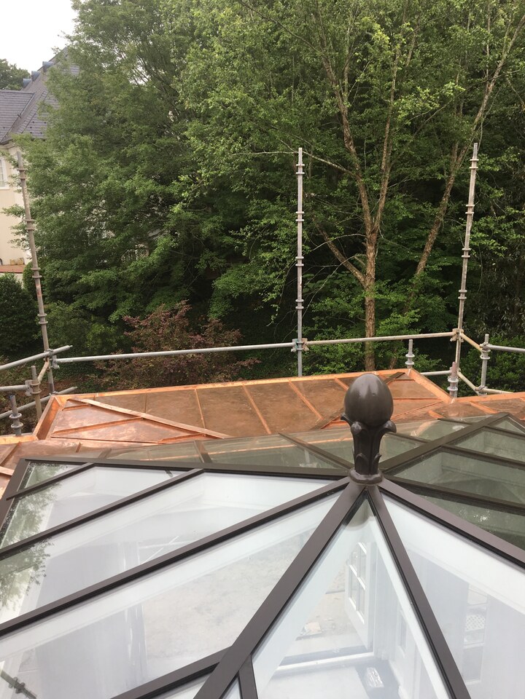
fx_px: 586
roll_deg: +3.1
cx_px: 262
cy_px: 350
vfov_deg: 61.7
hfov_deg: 48.2
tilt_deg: -14.7
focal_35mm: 29
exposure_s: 1/232
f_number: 2.2
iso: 25
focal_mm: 4.15
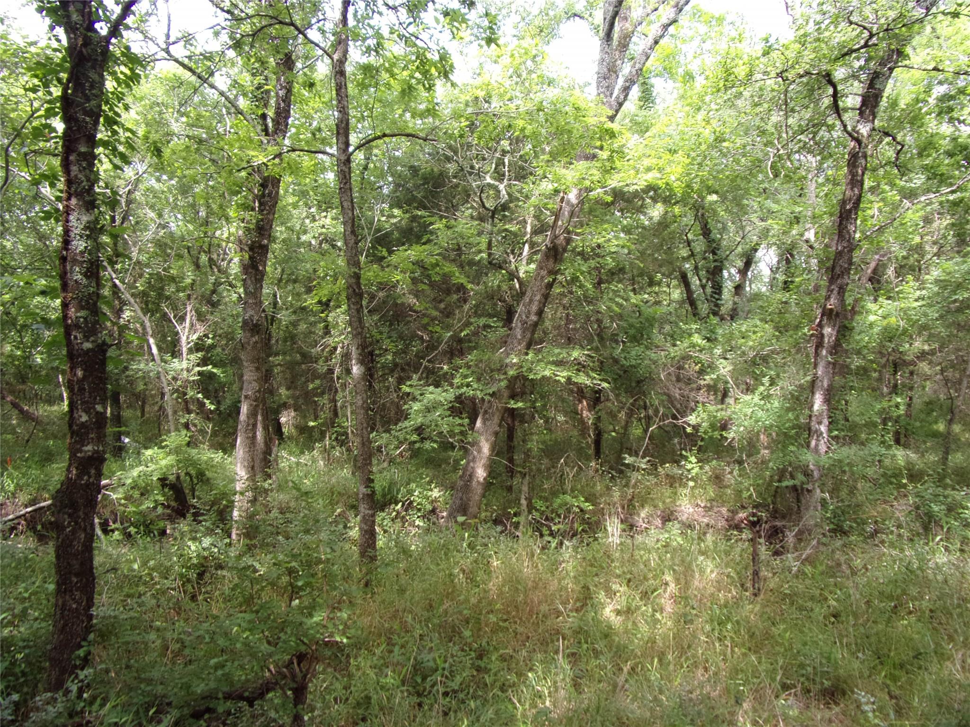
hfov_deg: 71.6
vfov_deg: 56.8
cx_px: 485
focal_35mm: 24
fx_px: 673
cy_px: 364
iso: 80
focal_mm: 4.3
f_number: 3.3
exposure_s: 1/70
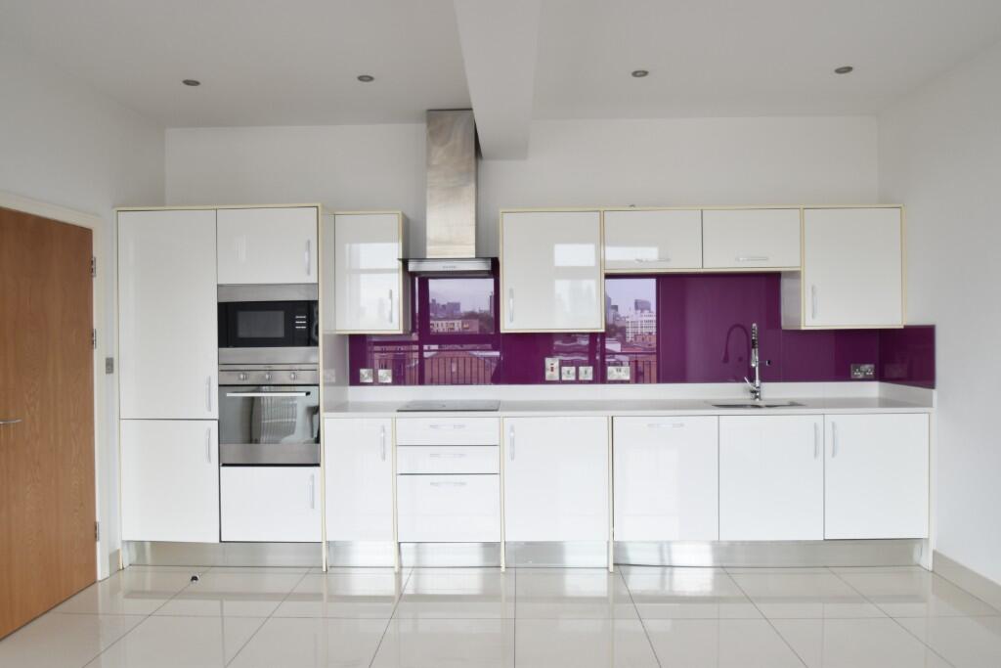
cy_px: 334
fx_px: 667
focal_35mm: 24
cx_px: 500
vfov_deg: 53.1
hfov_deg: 73.7
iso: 400
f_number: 6.3
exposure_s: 1/160
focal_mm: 16
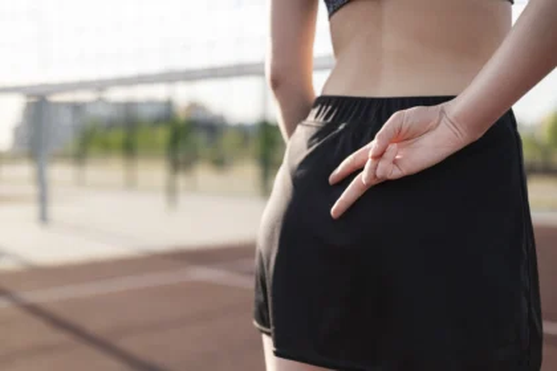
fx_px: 774
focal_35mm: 50
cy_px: 186
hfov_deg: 39.6
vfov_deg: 27.0
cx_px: 278
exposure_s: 1/2500
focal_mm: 50
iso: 160
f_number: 2.5
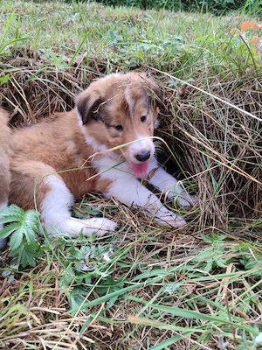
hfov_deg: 54.9
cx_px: 131
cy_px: 175
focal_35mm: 25
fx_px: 252
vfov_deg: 69.4
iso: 50
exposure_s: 1/170
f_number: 1.89
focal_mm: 5.95
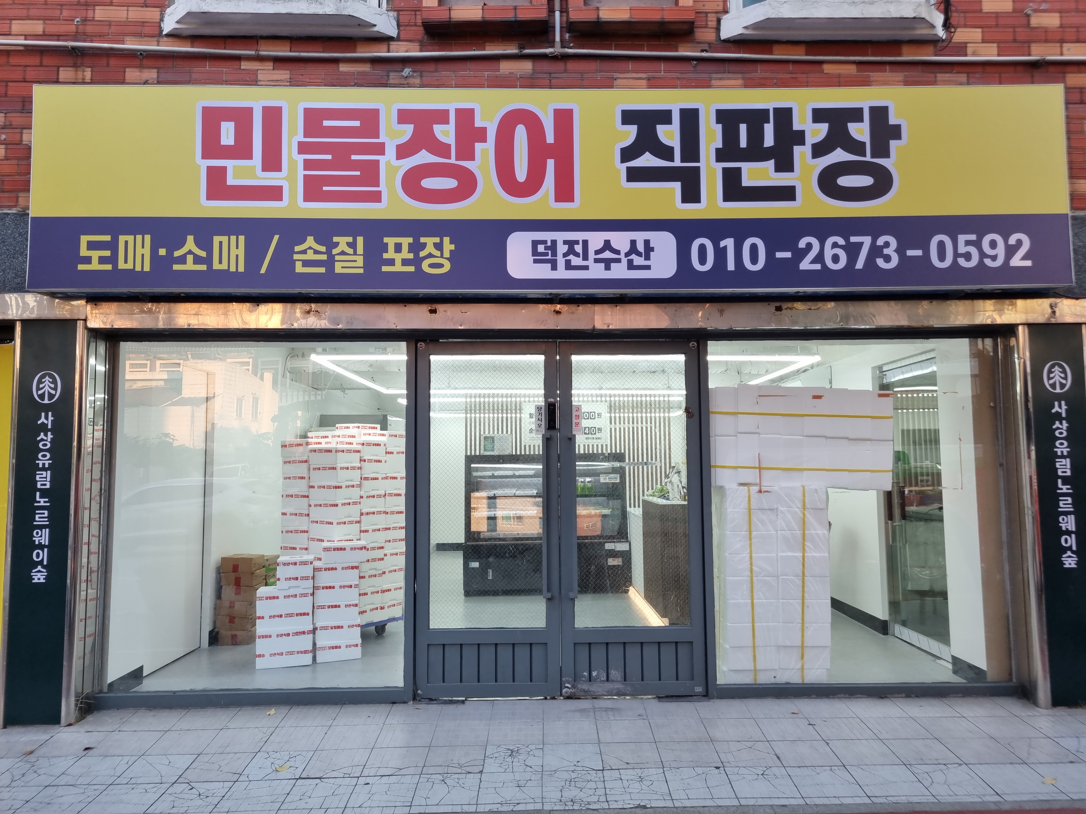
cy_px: 407
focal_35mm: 26
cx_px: 543
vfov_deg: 53.1
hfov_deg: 67.3
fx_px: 816
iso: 80
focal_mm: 5.4
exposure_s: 1/120
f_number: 1.8
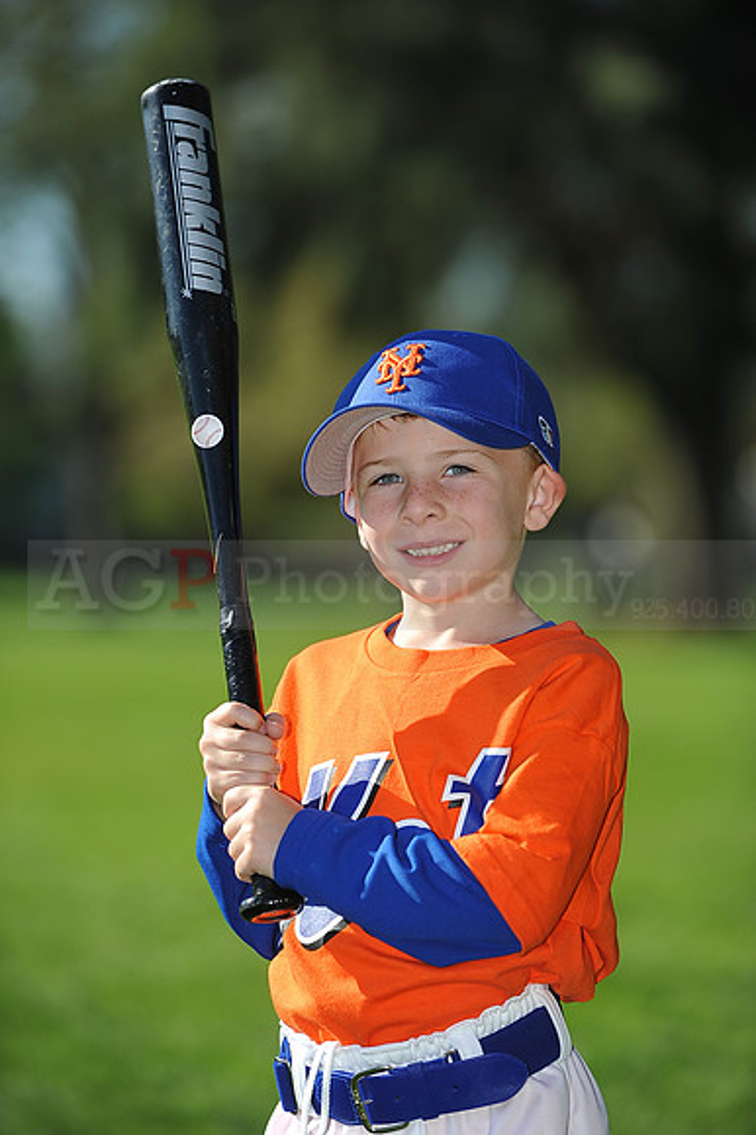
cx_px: 378
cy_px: 568
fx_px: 6307
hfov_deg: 6.9
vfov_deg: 10.3
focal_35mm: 200
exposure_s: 1/1600
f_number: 4
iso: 200
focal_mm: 200
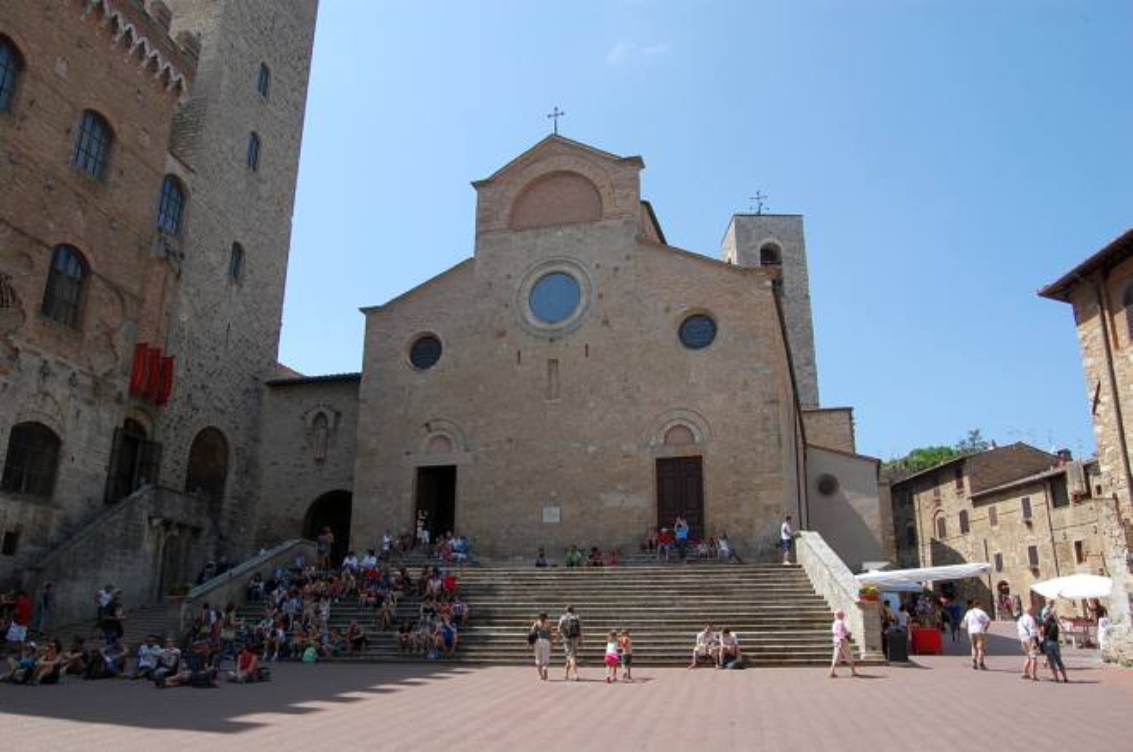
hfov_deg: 67.5
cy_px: 376
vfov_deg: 47.8
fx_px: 848
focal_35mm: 27
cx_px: 566
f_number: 10
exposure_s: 1/250
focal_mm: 18
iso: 280
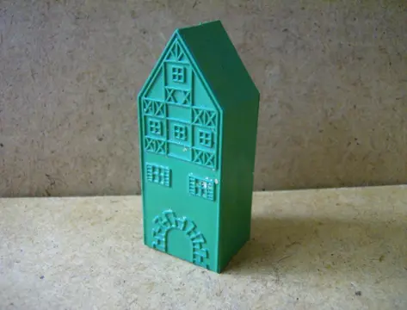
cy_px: 155
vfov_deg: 40.0
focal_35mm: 36
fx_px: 426
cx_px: 204
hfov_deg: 51.1
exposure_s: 1/62.1
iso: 200
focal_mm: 6
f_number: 2.8
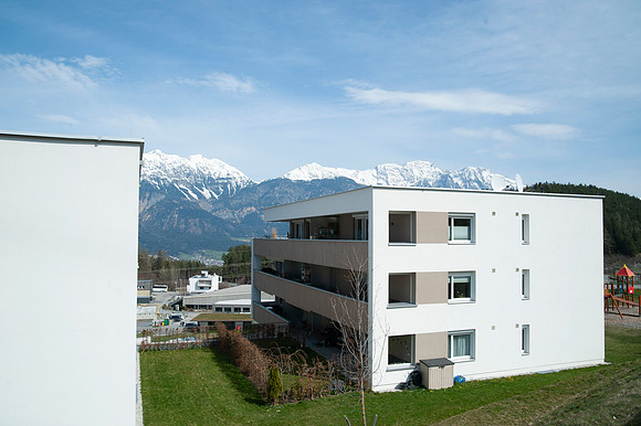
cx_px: 320
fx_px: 498
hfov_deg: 65.5
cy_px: 213
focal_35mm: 28
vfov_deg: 46.4
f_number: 11
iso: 200
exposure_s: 1/500
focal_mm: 28
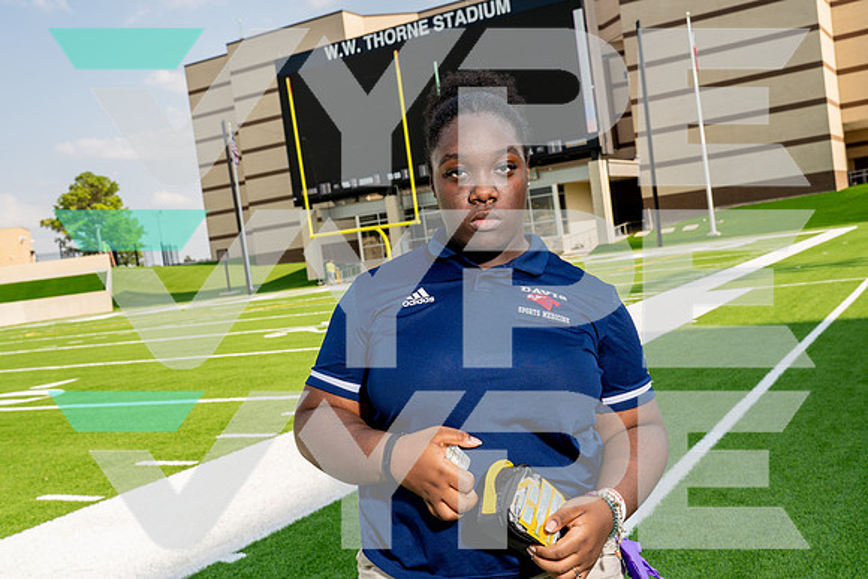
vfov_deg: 34.4
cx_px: 434
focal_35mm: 39
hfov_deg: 49.8
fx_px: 935
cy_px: 290
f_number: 8
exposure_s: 1/250
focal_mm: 37
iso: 100
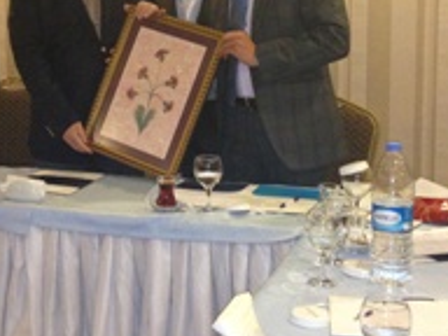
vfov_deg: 19.0
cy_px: 82
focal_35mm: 77
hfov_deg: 25.0
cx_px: 110
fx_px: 997
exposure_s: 1/16
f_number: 2.4
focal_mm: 4.13
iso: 320
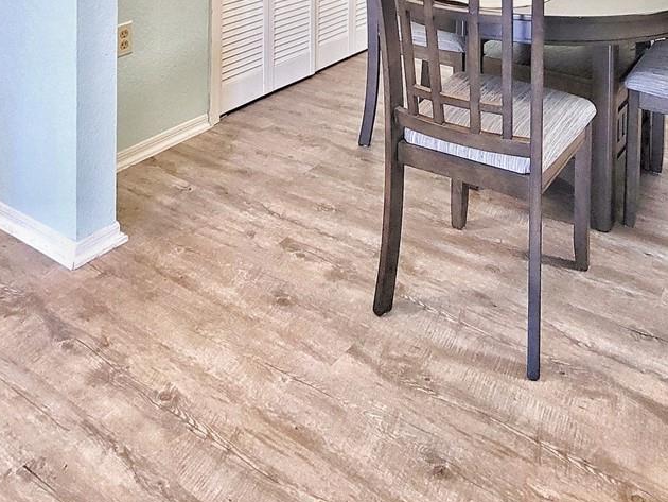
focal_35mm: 33
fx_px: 637
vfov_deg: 34.0
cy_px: -111
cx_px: 433
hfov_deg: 54.5
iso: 400
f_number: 2.2
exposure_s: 1/30
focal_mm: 2.2
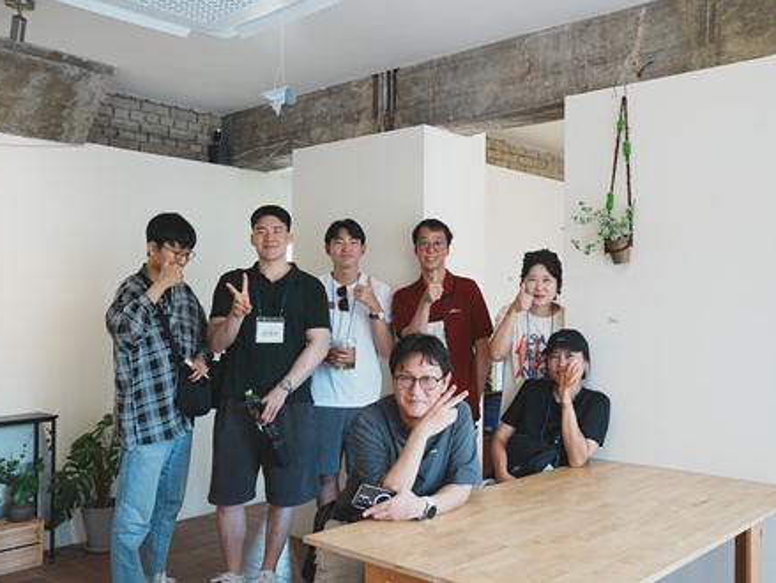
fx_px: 785
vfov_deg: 40.8
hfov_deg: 52.5
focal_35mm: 35
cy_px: 291
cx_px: 417
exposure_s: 1/125
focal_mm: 32
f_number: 4
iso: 1000
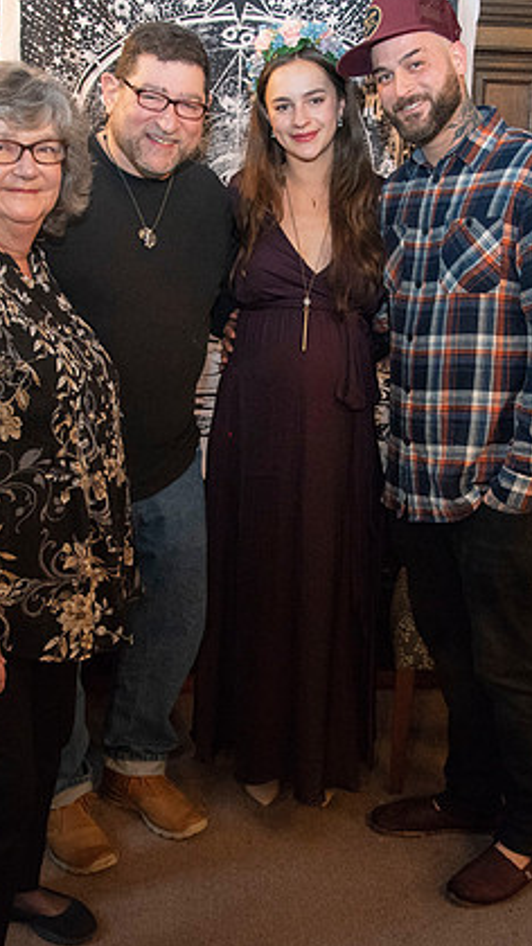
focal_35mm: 41
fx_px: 1029
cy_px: 446
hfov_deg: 29.0
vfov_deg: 49.4
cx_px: 269
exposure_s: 1/200
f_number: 4
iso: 3200
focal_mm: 24
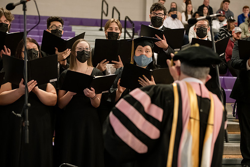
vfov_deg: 16.7
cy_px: 84
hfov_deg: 24.8
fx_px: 570
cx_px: 125
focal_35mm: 82
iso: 3200
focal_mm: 82
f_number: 3.2
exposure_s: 1/200
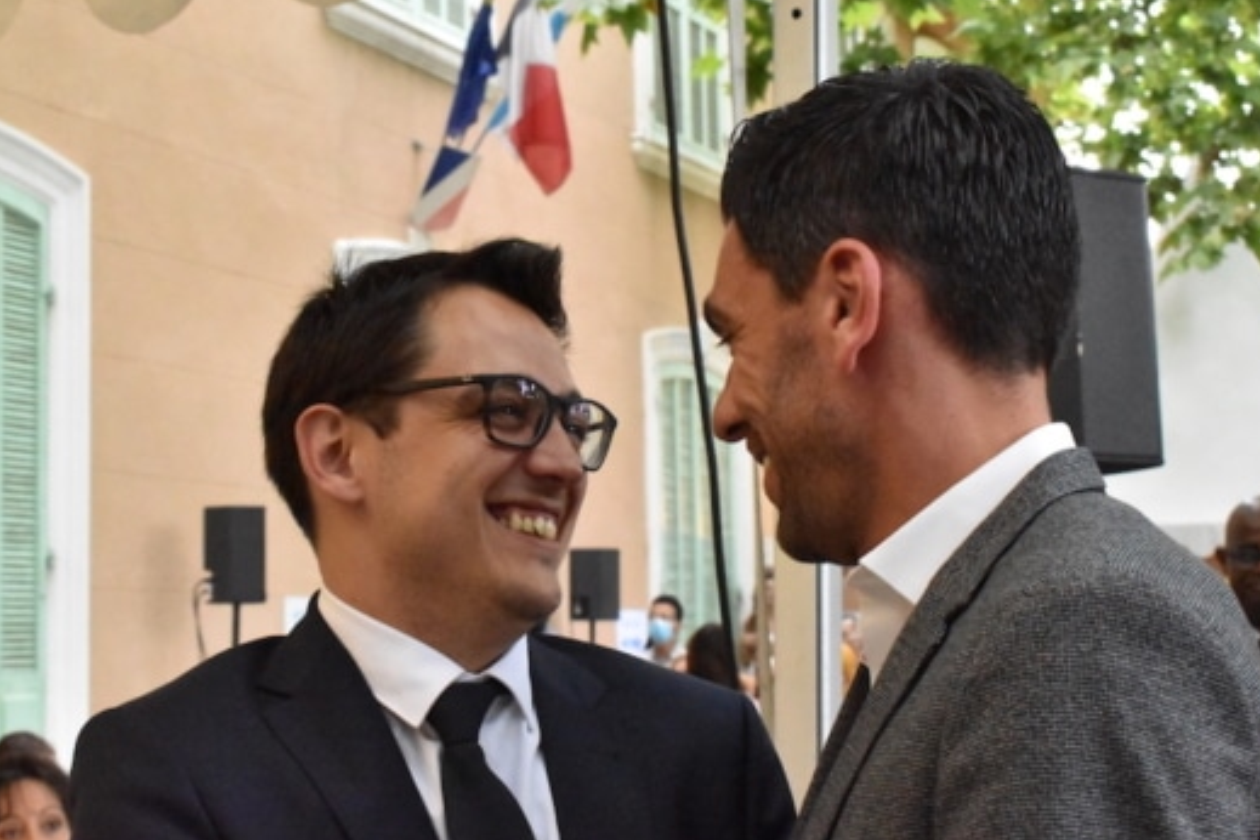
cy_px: 456
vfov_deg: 23.0
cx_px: 549
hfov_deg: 33.9
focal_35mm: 59
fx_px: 2065
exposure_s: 1/500
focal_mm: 34
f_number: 11
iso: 12800
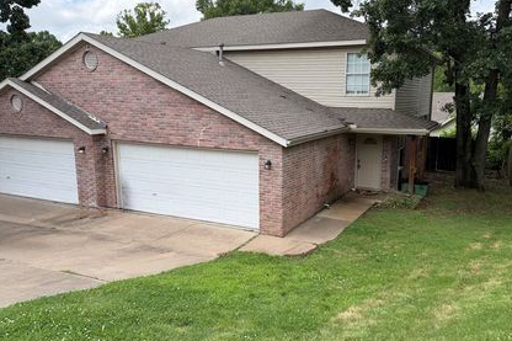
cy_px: 174
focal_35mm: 30
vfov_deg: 43.6
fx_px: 426
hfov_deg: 61.6
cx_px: 300
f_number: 1.78
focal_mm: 6.76
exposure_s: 1/3145
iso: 100
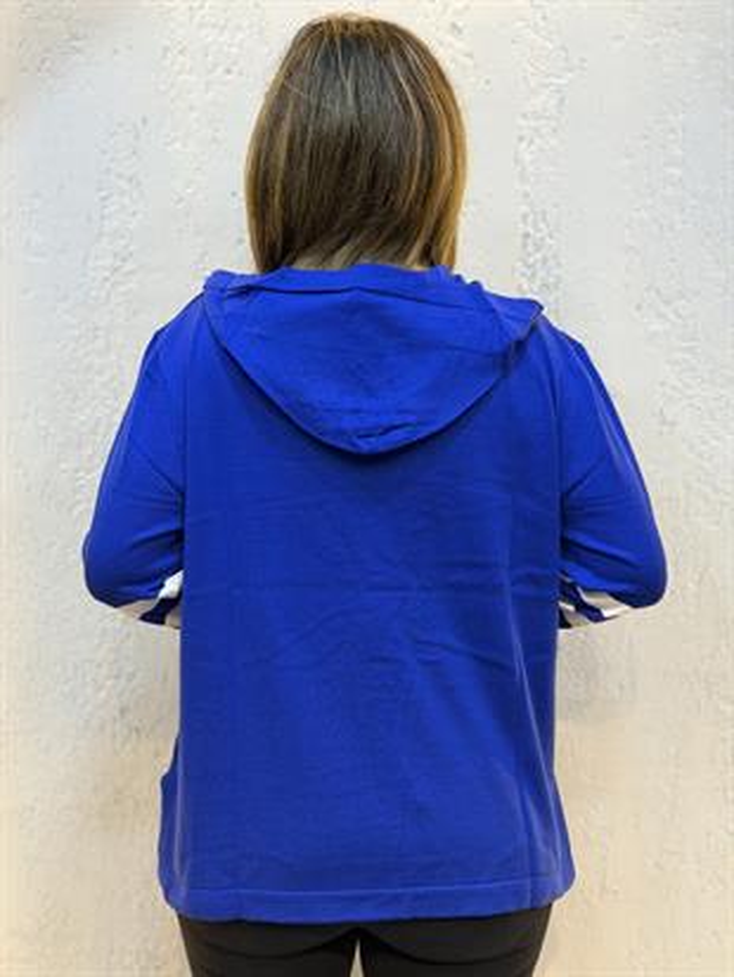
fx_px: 1356
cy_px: 488
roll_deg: -0.7
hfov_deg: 30.3
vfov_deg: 39.6
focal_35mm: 48
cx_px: 367
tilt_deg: -10.6
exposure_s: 1/50
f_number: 1.78
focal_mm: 6.76
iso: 50
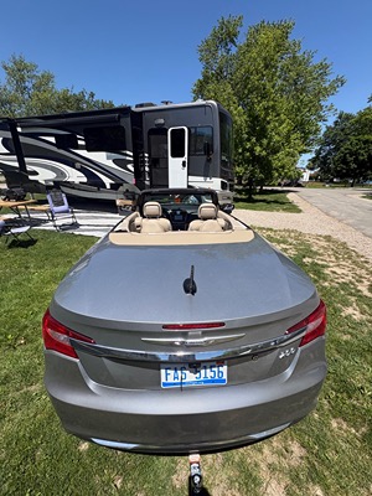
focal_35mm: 14
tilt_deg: -20.1
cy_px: 248
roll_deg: -0.8
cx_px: 186
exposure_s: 1/1927
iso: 50
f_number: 2.2
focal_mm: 2.22
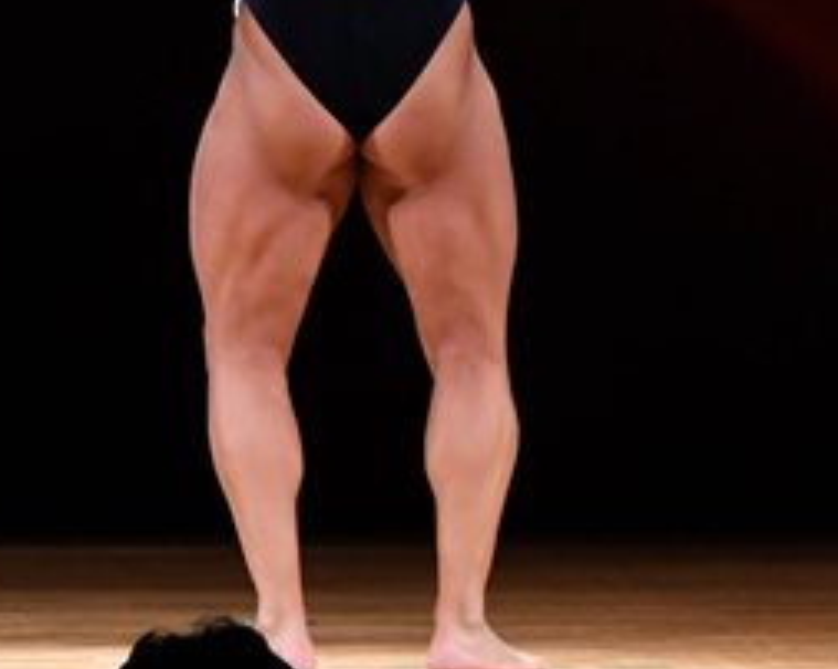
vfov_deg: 2.5
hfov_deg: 3.1
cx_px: 386
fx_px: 15464
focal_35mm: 624
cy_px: 79
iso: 3200
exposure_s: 1/400
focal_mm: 145
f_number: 5.6
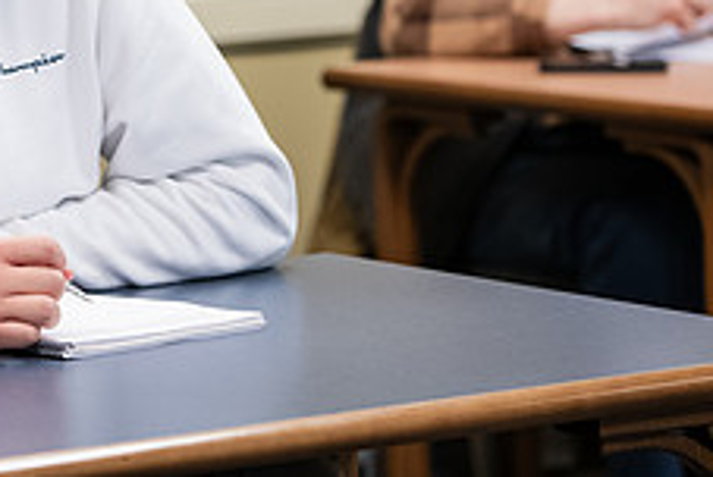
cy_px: -127
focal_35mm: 268
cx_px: 41
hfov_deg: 7.6
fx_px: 5315
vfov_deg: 5.1
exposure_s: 1/160
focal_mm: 105
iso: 1600
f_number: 3.2
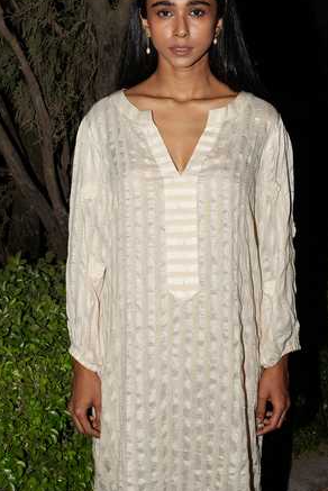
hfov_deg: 31.9
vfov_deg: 46.3
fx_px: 573
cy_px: 225
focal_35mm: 42
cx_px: 191
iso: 640
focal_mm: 35
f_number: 9
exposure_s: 1/200
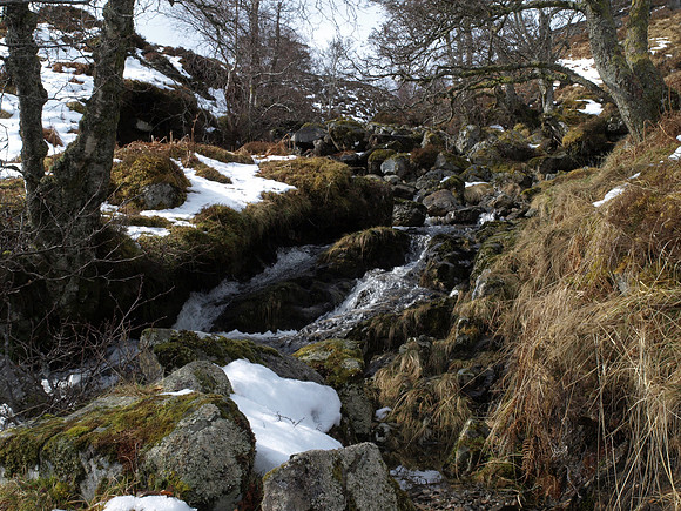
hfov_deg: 44.8
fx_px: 826
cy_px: 256
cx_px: 340
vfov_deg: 34.3
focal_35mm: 42
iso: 200
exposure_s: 1/125
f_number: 14
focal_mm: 21
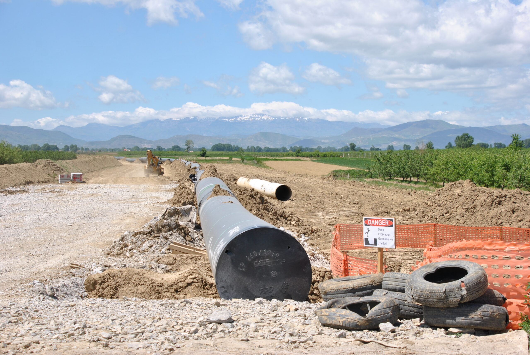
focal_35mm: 60
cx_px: 265
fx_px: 884
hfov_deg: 33.4
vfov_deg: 22.7
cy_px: 178
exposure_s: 1/400
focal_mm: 40
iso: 100
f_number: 8
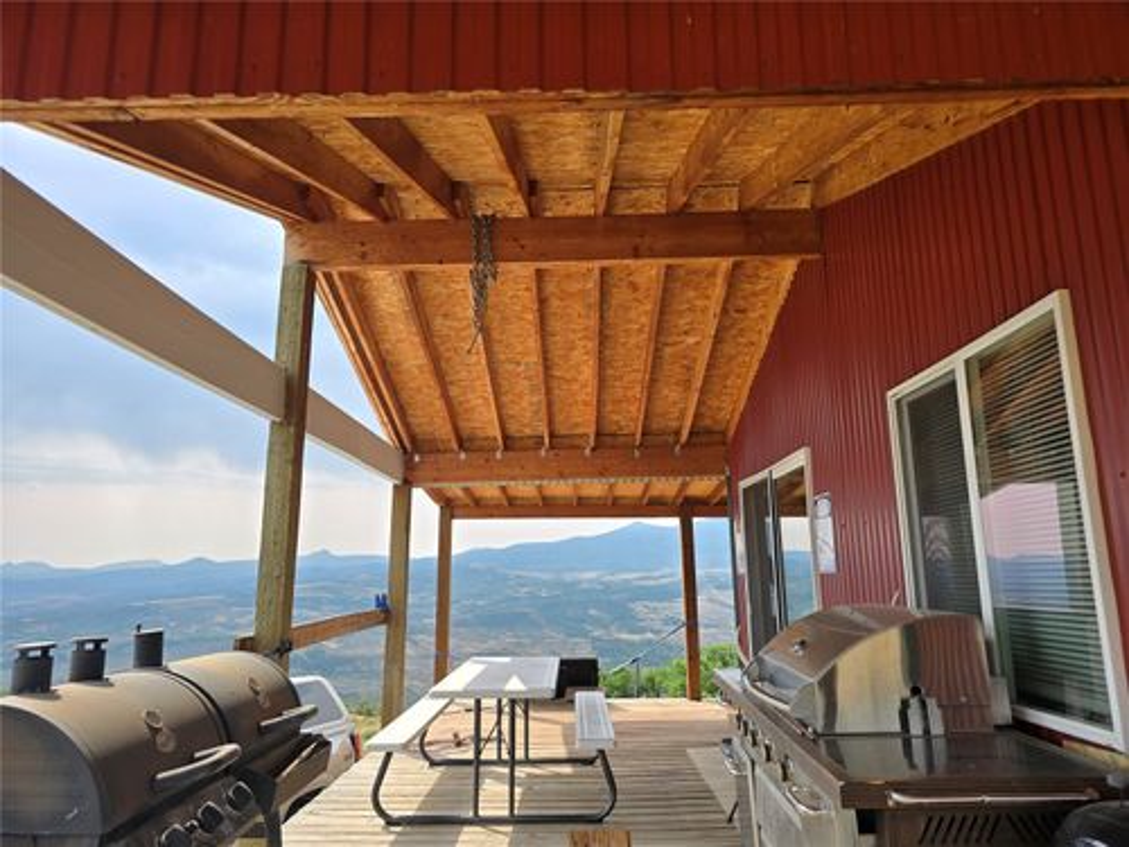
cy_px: 424
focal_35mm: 23
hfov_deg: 73.9
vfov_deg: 58.9
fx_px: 750
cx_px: 564
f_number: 1.7
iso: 12
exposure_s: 1/365
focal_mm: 6.3
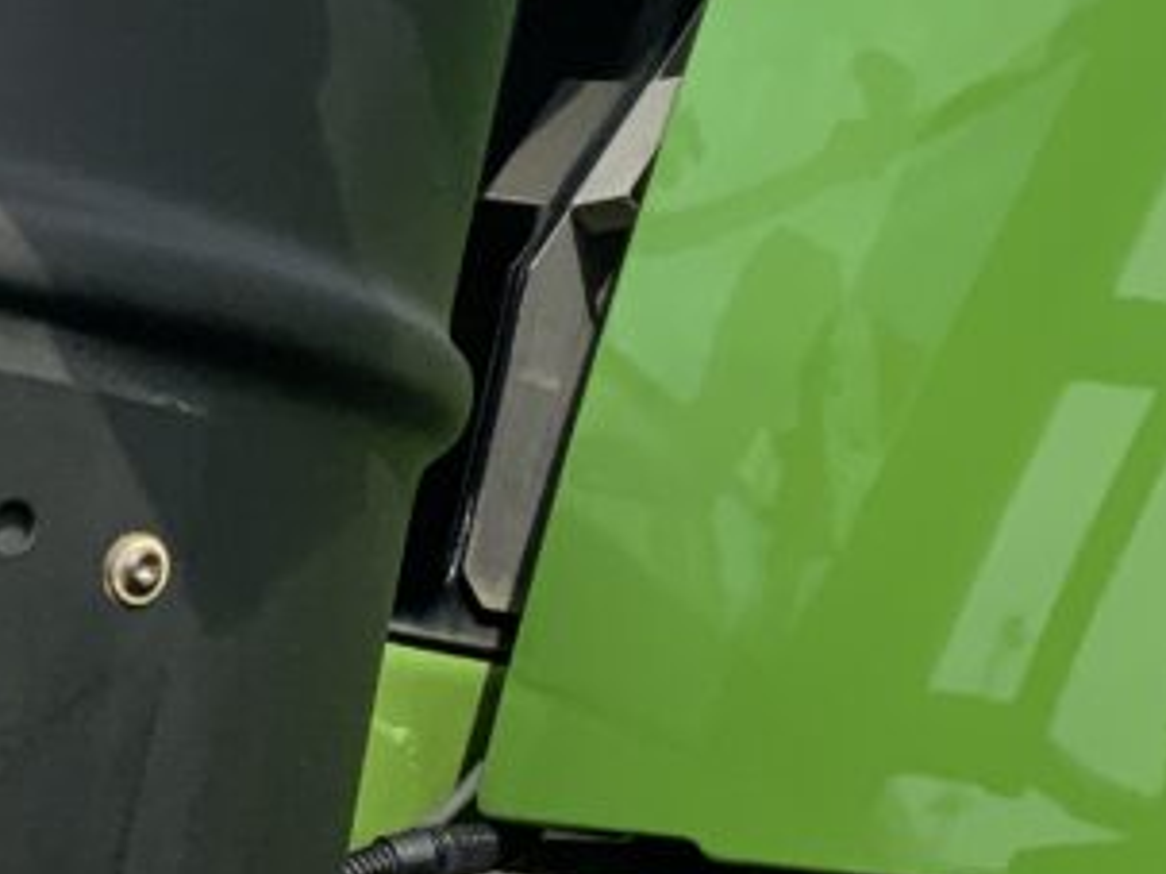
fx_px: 3300
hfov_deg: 17.7
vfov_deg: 14.4
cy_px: -281
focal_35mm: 98
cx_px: 1809
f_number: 1.8
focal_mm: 3
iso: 16
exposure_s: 1/1577
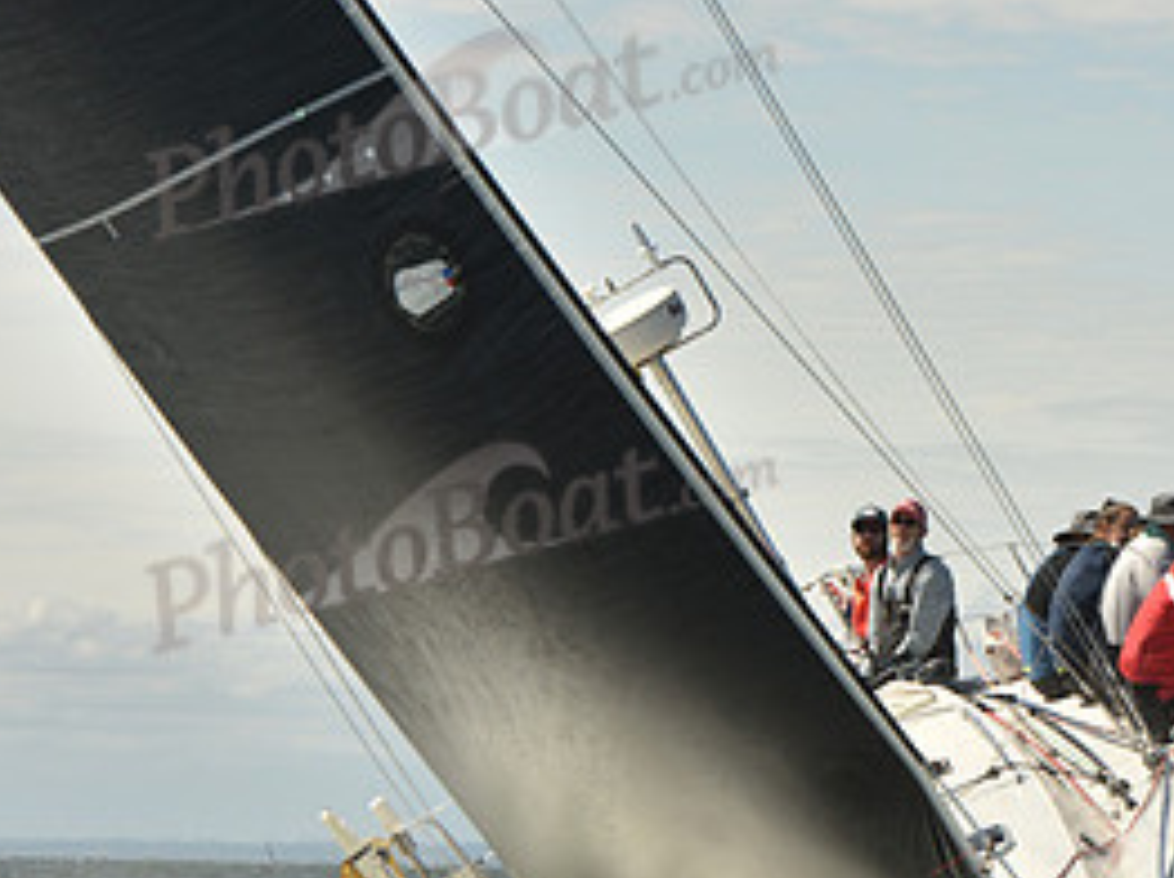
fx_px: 7217
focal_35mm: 213
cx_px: 1013
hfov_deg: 9.3
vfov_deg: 7.0
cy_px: 706
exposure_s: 1/800
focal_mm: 100
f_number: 10
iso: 250
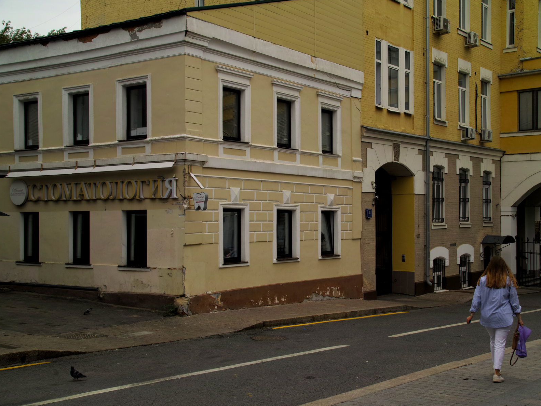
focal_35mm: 48
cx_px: 304
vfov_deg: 30.6
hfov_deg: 39.9
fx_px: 743
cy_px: 201
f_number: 8
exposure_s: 1/250
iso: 100
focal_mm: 29
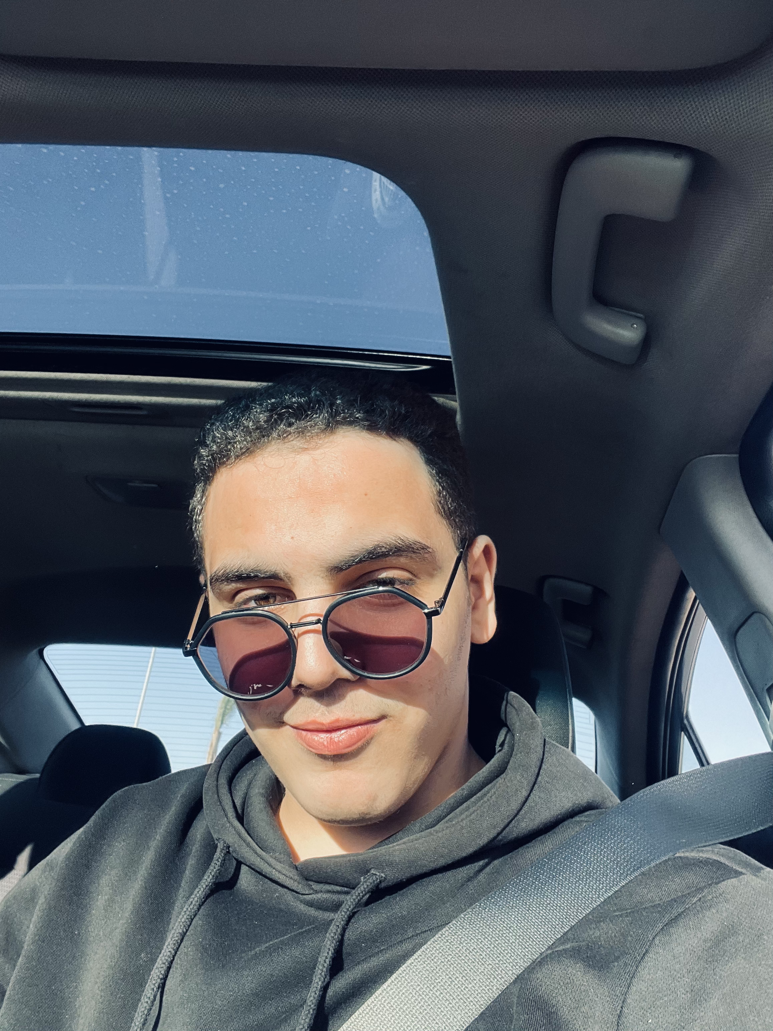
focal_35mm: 30
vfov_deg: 60.0
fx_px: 893
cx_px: 386
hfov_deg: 46.8
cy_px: 516
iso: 25
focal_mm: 2.71
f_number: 2.2
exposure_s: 1/311
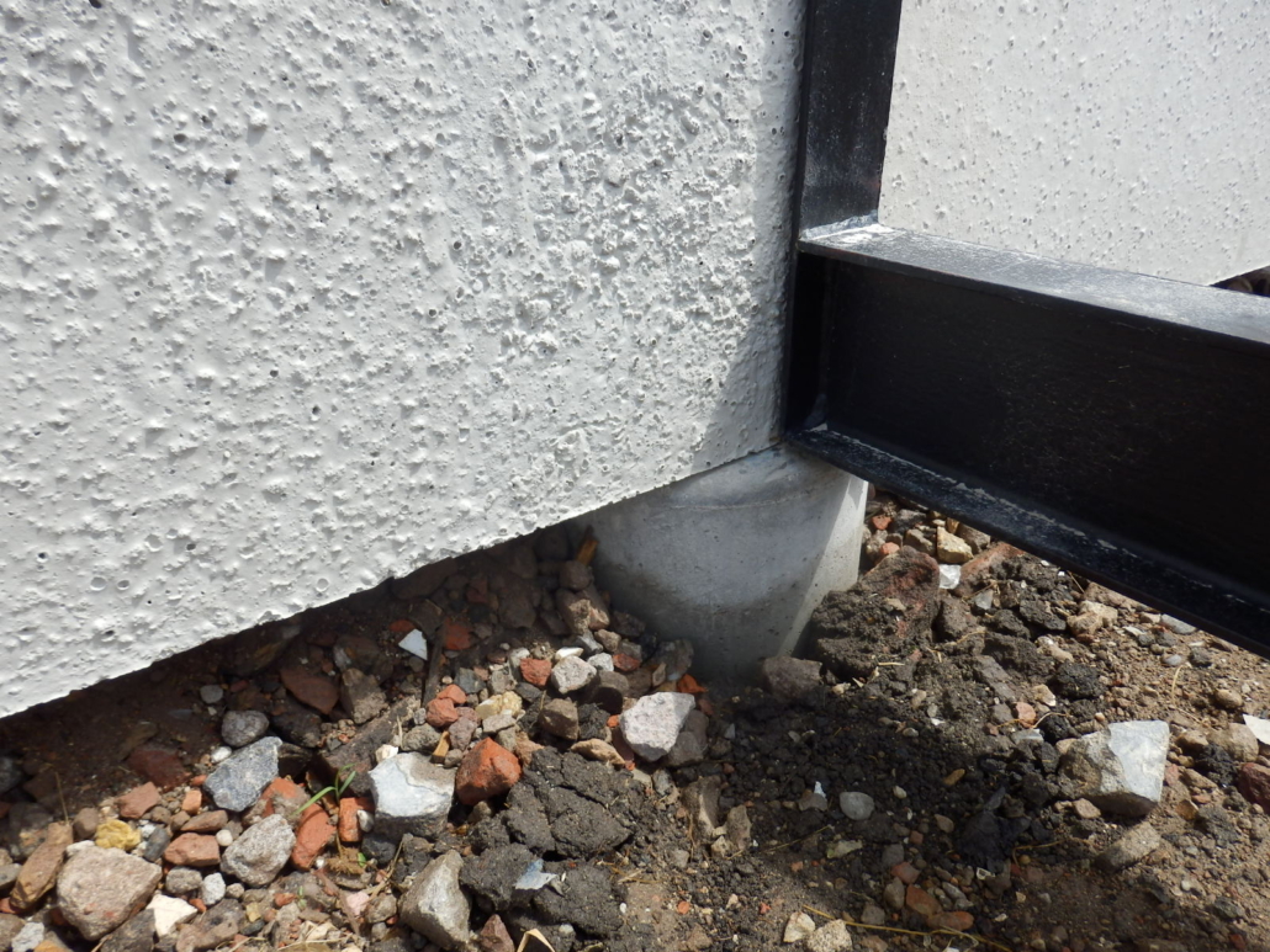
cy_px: 476
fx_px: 917
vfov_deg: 54.9
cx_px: 635
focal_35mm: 25
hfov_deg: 69.4
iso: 80
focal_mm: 4.5
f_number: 3
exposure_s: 1/640
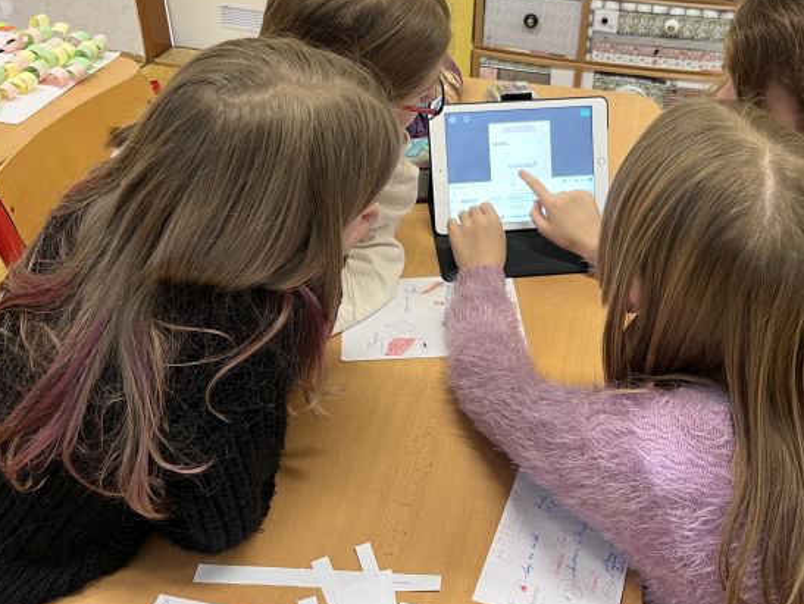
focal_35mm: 38
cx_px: 475
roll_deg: -1.6
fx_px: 883
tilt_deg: -36.0
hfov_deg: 48.7
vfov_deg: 37.7
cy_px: 256
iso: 100
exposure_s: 1/50
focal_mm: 5.1
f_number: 1.6
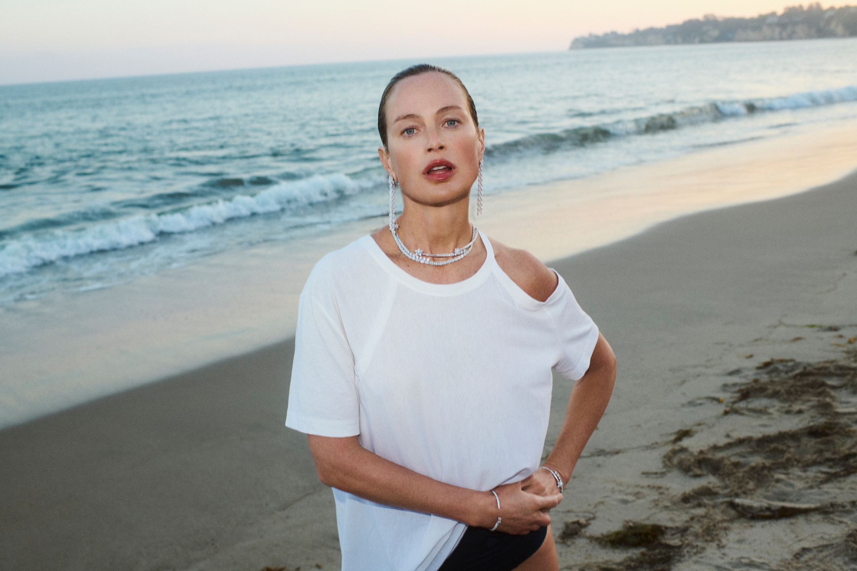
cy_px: 286
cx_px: 428
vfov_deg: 37.9
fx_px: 833
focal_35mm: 35
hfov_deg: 54.4
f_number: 5.6
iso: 800
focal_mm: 35
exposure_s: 1/200
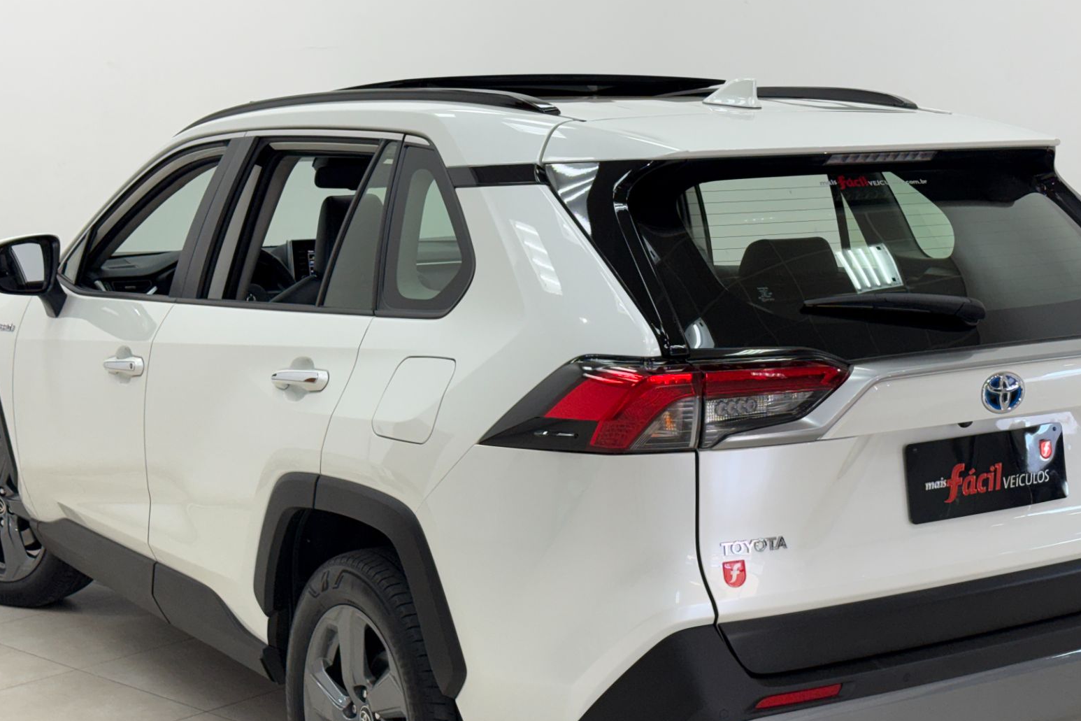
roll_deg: +0.5
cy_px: 459
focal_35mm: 62
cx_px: 585
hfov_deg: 32.4
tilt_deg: -10.8
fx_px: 1862
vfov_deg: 21.9
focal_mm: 6.76
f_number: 1.78
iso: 64
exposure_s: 1/122
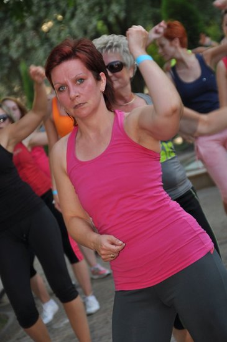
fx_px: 1393
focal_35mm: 147
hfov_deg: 9.3
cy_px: 171
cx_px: 114
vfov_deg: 14.0
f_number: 5.6
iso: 200
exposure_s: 1/125
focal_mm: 98
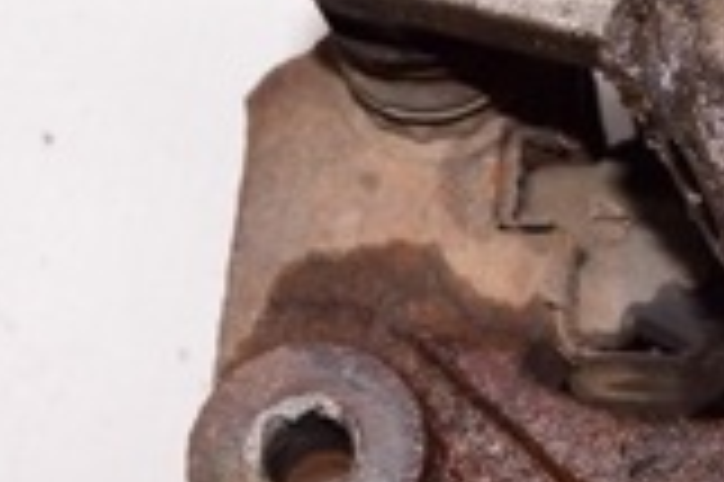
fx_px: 2993
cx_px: 976
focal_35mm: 149
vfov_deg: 9.1
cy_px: 38
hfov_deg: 13.2
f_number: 8
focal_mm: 25
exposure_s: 1/80
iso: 1600
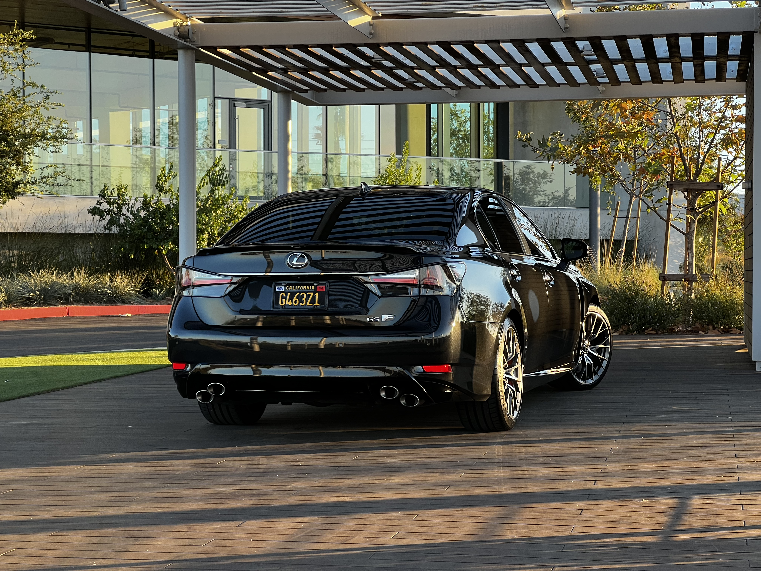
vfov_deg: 19.1
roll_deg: +0.4
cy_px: 286
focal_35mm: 77
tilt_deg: -0.8
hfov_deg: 25.3
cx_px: 380
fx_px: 1693
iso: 40
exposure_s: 1/99
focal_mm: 9
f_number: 2.8
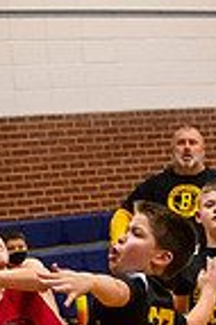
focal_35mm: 220
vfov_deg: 9.3
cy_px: 368
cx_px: -10
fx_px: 1985
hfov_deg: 6.2
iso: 5000
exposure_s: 1/500
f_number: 4
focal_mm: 70
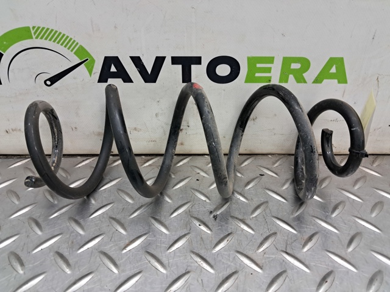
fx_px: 304
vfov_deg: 51.3
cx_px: 195
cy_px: 146
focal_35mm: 27
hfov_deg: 65.4
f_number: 1.8
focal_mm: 4
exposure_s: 1/50
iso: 125
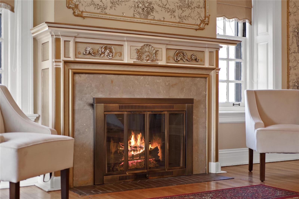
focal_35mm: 50
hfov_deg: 39.6
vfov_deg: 27.0
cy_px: 100
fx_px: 415
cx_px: 150
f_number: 2
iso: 400
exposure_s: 1/50
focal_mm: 25
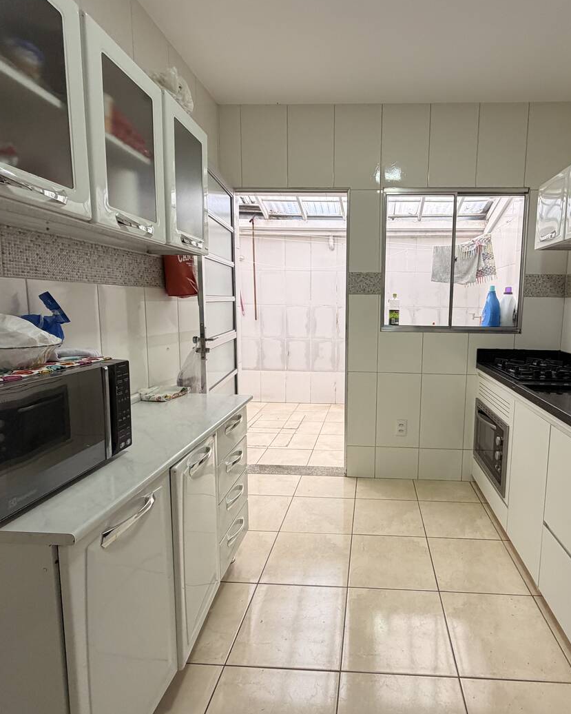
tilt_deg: -7.0
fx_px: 401
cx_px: 358
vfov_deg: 83.3
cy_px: 351
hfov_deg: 69.7
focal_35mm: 19
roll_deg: -0.9
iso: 160
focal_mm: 2.22
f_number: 2.2
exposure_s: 1/121
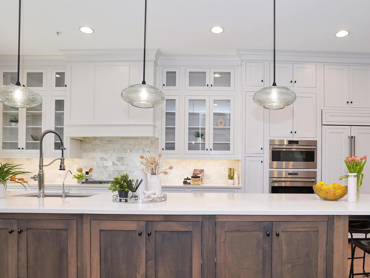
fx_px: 267
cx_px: 221
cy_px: 172
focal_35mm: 25
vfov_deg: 54.3
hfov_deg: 68.8
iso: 640
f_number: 4
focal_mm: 18
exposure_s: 1/160
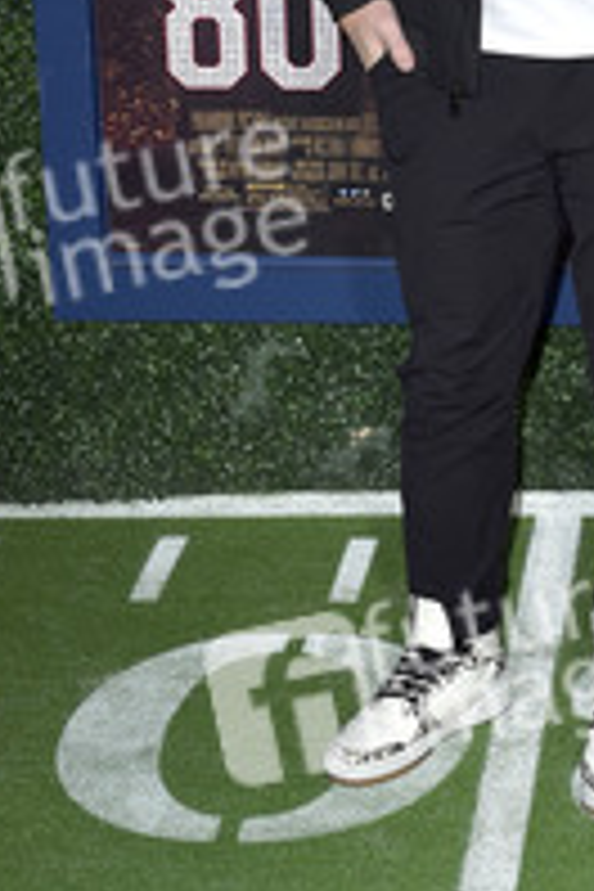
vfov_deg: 24.0
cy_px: 4
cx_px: 569
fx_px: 2005
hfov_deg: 16.6
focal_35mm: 81
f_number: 6.3
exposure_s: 1/250
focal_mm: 40
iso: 400
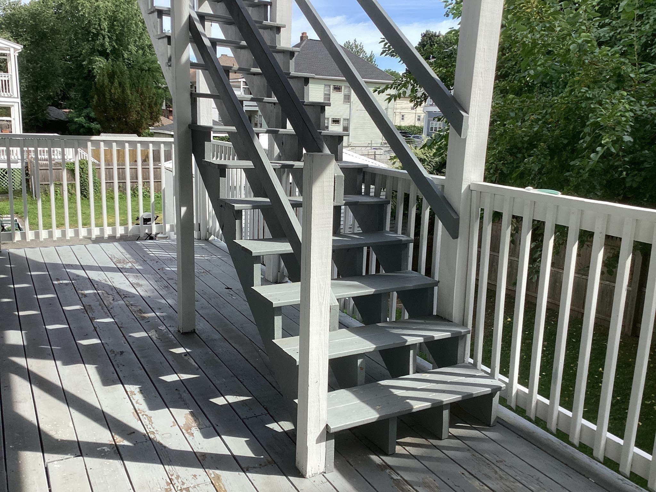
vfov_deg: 45.4
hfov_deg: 58.4
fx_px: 587
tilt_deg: -13.5
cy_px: 246
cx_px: 328
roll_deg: -2.3
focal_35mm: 31
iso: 25
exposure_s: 1/734
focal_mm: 3.3
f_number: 2.4
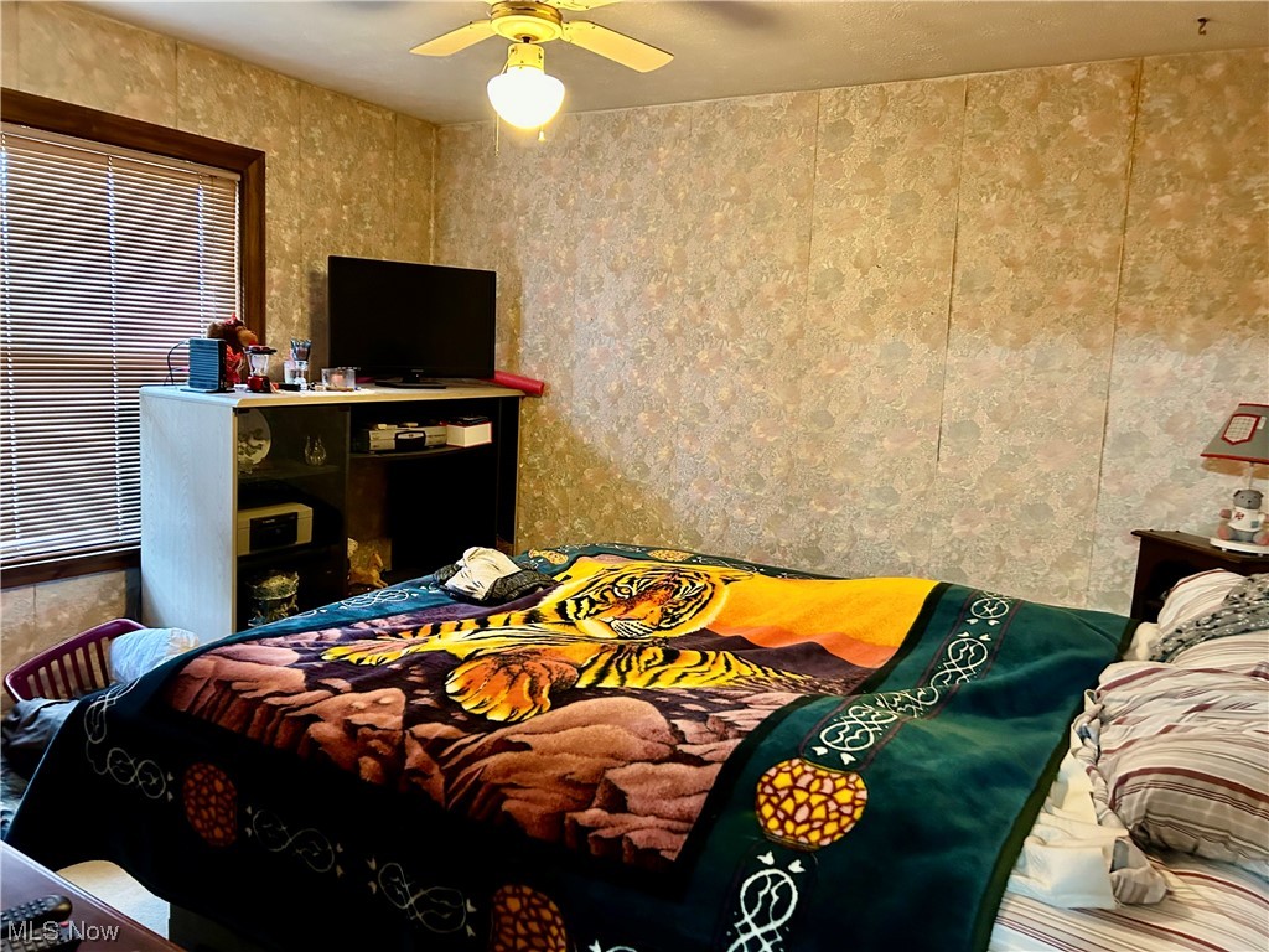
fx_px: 953
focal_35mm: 26
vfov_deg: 53.1
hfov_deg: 67.3
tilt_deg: -6.9
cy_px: 476
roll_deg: -2.6
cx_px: 634
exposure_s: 1/40
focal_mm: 5.7
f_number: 1.5
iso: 500
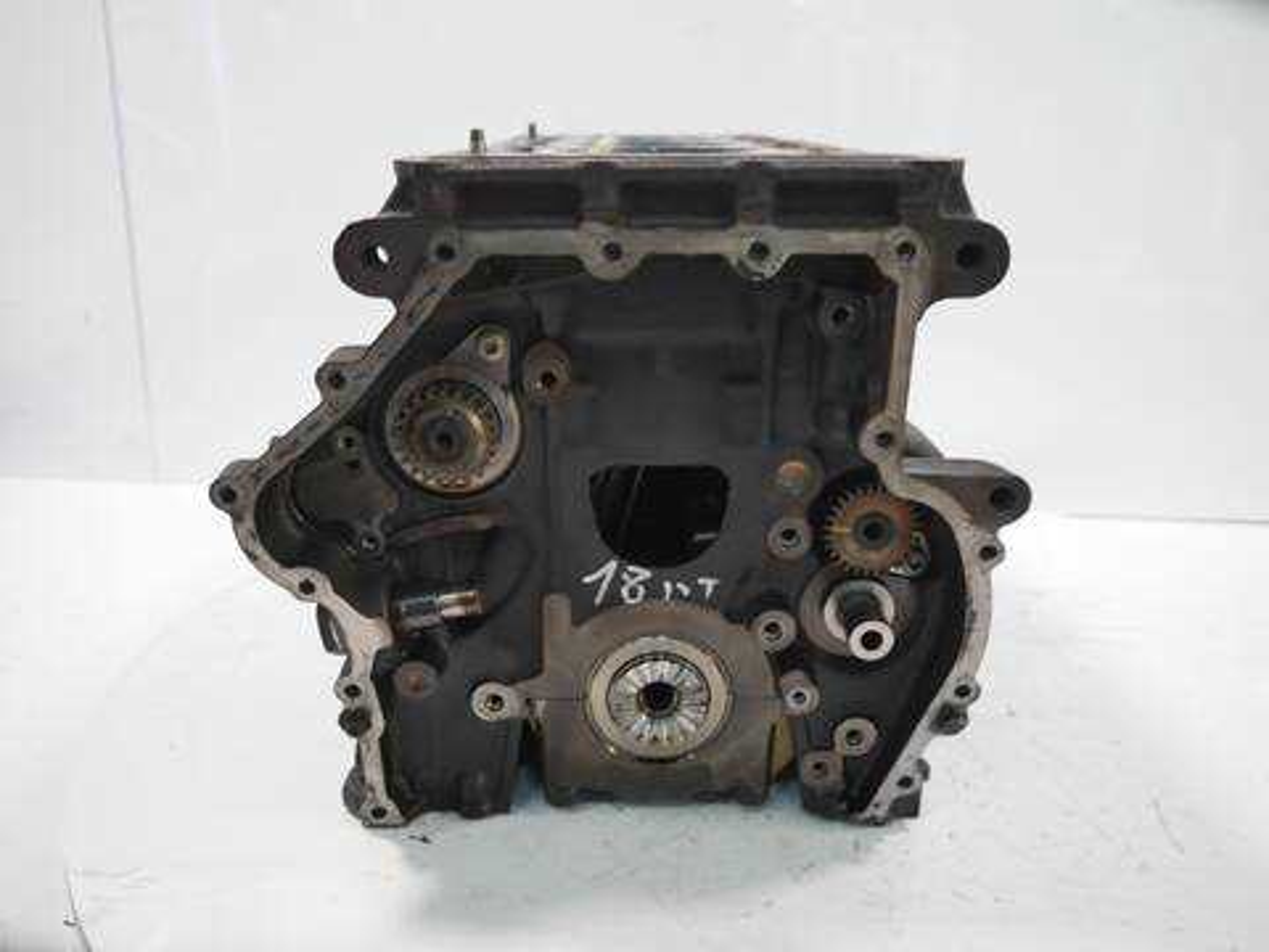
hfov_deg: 63.4
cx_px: 634
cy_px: 476
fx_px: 1026
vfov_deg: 49.7
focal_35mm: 28
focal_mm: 14
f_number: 3.5
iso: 800
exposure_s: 1/60
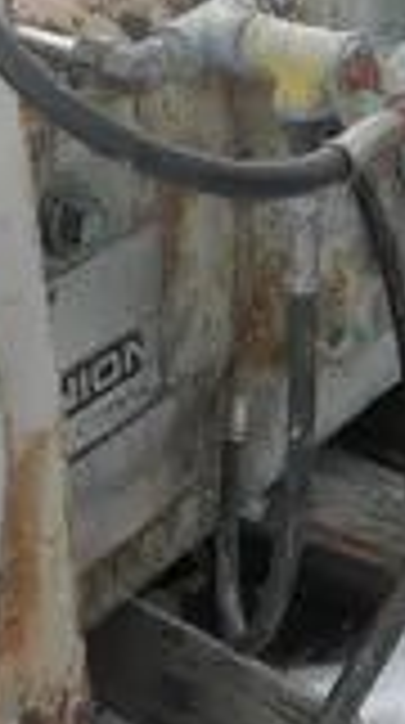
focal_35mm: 76
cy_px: 369
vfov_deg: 27.9
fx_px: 1458
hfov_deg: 15.8
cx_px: 198
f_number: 3
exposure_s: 1/160
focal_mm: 5
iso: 64
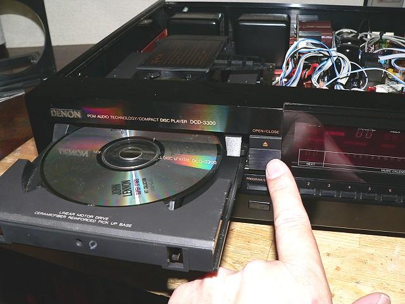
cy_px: 152
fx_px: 421
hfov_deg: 51.4
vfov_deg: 39.7
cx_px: 202
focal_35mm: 36
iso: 100
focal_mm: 6
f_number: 2.8
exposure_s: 1/60
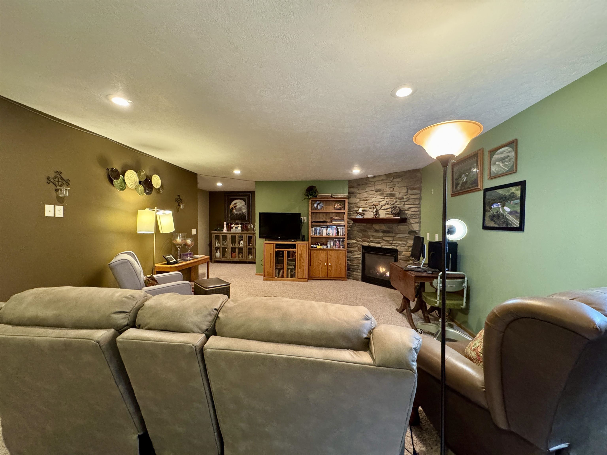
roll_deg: -1.1
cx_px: 304
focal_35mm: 14
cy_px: 228
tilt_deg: -0.5
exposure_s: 1/60
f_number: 2.2
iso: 800
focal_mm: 2.22
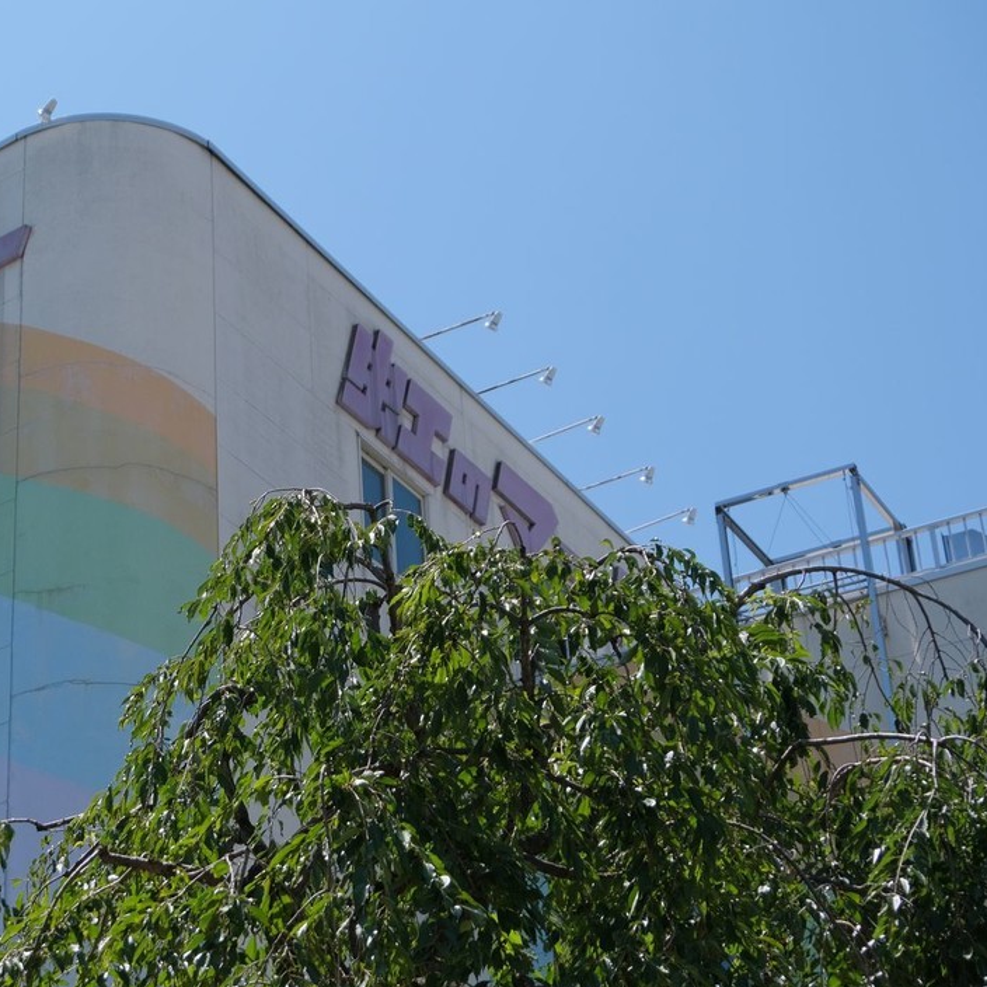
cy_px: 526
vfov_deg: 24.3
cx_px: 171
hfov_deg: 23.9
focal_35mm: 71
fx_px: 2290
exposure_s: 1/3800
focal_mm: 32.6
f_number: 4.3
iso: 640
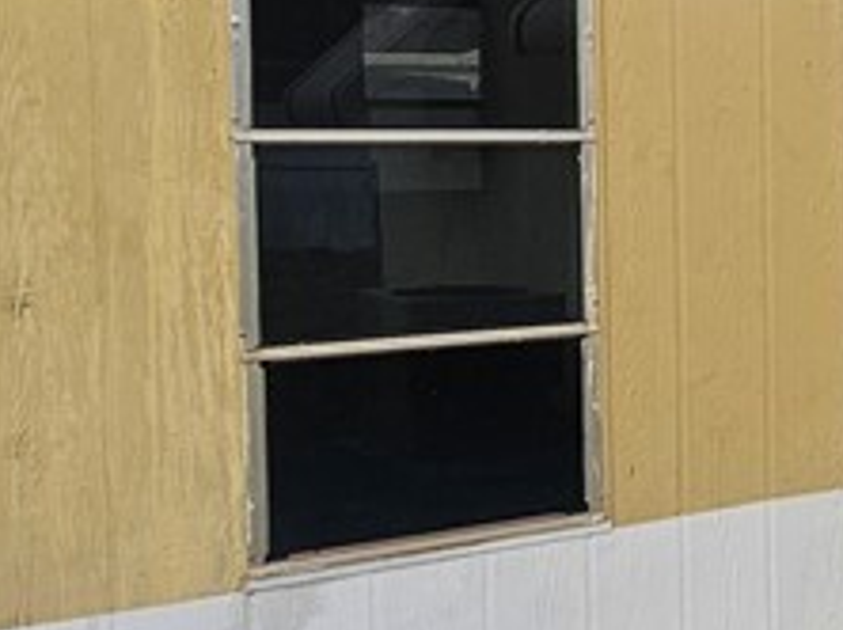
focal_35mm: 60
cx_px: 1105
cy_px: 213
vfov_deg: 24.3
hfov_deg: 27.0
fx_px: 1460
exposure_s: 1/391
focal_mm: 2.2
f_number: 2.2
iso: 50
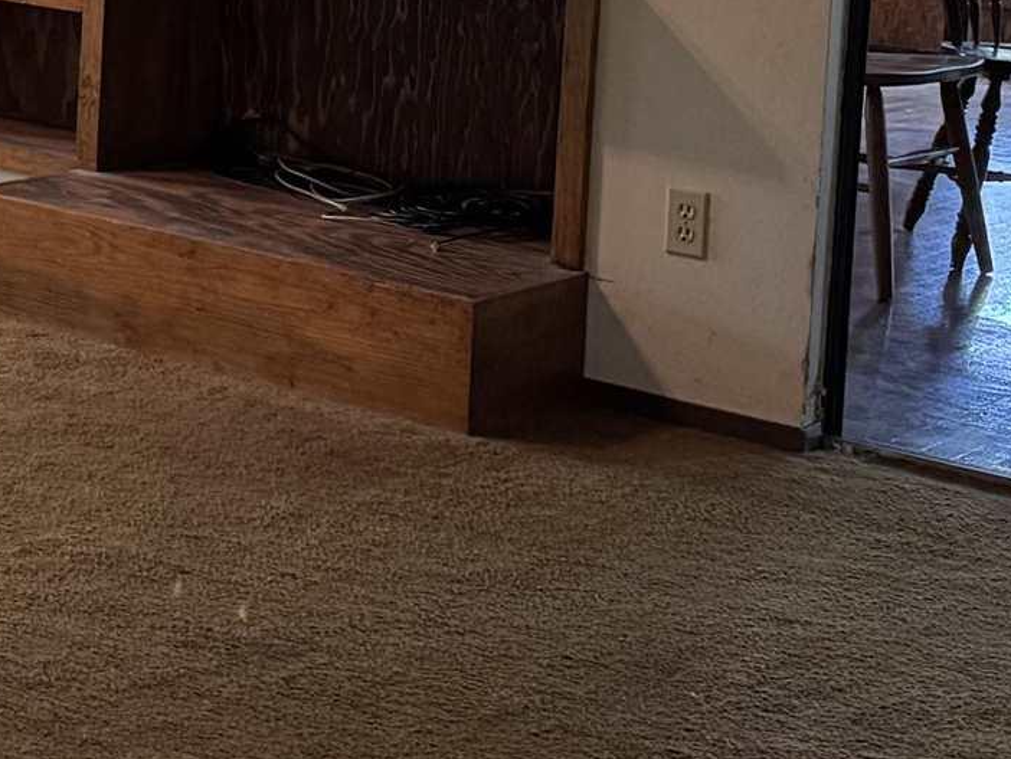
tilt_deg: -6.4
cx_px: -389
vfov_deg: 13.7
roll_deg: -1.8
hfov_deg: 17.3
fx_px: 3068
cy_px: -122
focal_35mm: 105
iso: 320
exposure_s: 1/60
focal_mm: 6.76
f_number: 1.78
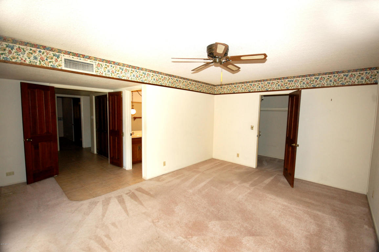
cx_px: 190
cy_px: 126
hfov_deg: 100.4
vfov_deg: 77.2
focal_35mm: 15
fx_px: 158
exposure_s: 1/60
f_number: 4
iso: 400
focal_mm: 10
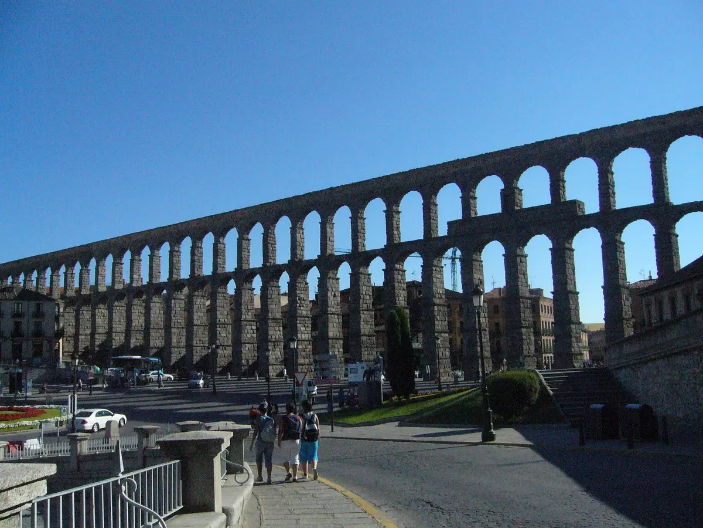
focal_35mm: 35
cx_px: 352
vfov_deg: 40.7
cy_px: 264
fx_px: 711
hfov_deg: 52.6
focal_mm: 5.8
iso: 400
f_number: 5.6
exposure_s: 1/2000
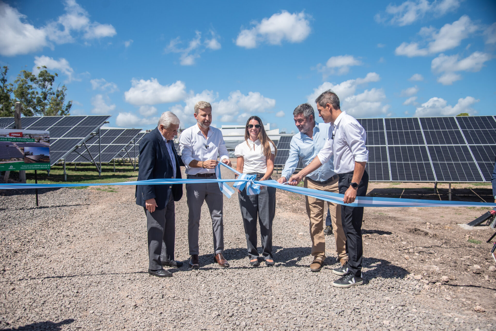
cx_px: 248
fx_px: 413
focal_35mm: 30
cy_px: 166
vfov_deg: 43.6
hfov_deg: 61.9
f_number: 4
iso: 320
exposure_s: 1/4000
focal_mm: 30
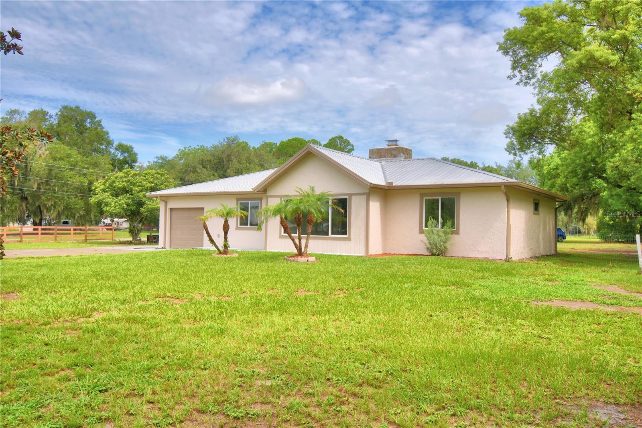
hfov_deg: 61.9
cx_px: 321
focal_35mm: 30
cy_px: 214
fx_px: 535
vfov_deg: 43.6
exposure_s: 1/800
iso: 100
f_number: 5.6
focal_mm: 20
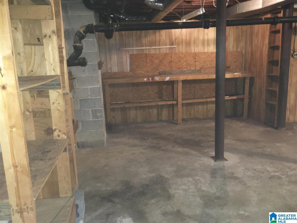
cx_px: 148
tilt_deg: -13.2
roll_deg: +1.3
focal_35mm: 29
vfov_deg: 48.2
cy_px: 112
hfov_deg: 61.7
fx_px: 249
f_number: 2.2
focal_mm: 4.15
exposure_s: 1/16
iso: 200
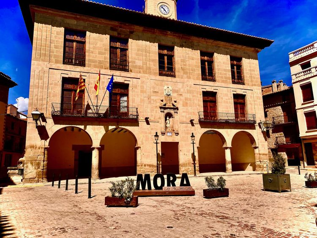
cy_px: 119
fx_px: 238
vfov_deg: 53.0
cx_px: 158
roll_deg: +1.5
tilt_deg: +11.4
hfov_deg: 67.3
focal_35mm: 26
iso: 32
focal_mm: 4.25
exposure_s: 1/3731
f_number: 1.8
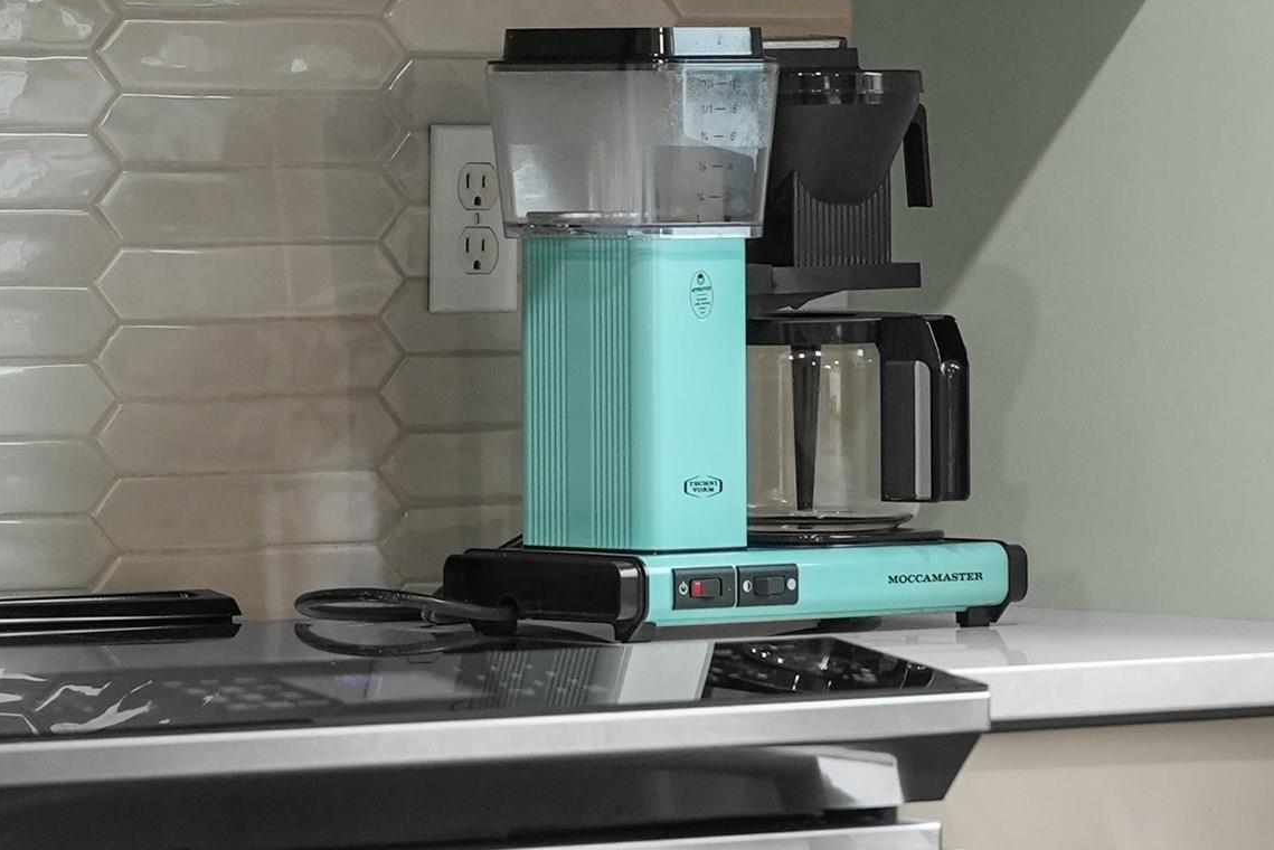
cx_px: 338
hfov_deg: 7.2
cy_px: 100
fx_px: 10123
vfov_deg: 4.8
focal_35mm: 286
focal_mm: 106
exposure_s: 1/125
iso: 2000
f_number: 4
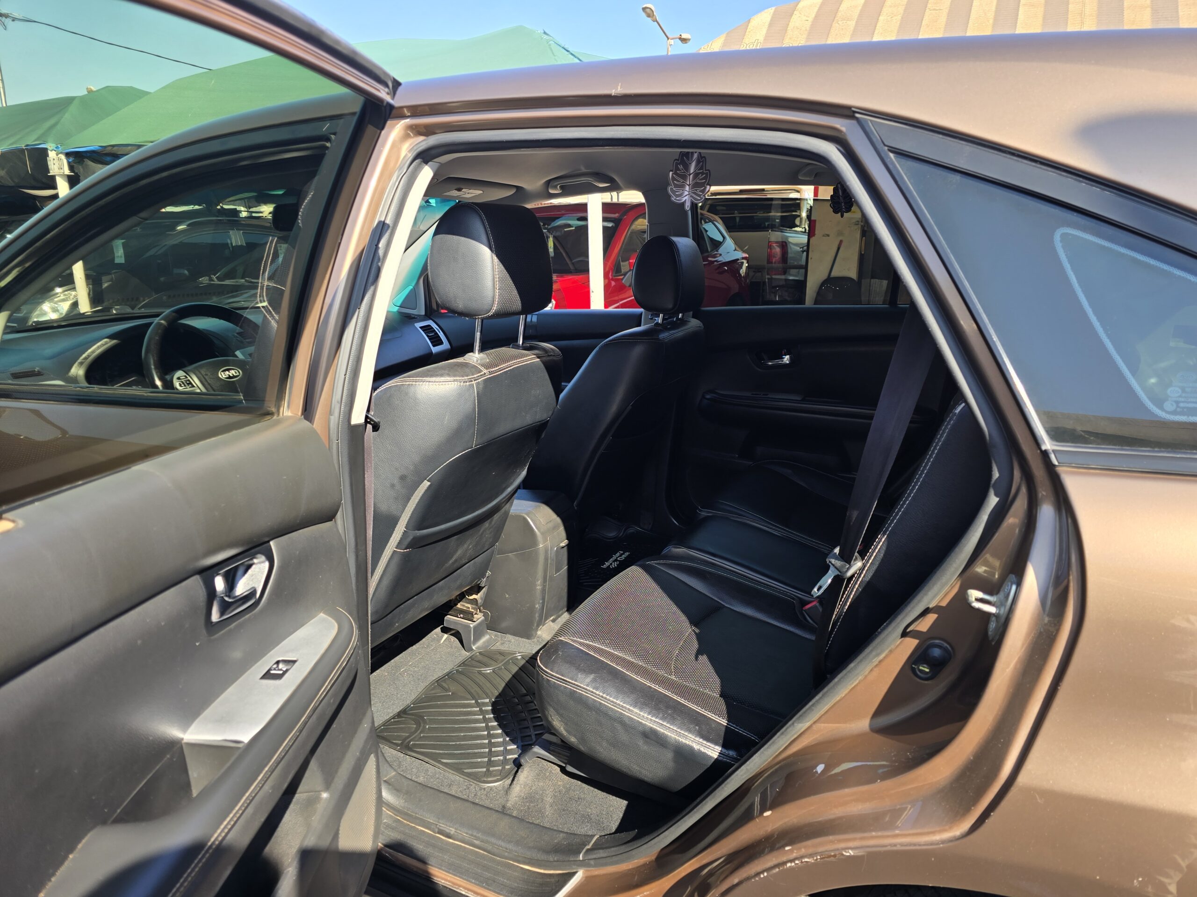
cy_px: 448
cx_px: 598
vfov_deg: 58.9
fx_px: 795
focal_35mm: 23
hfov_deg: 73.9
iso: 12
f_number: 1.7
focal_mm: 6.3
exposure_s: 1/201
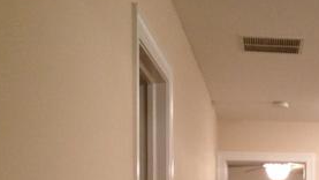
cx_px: 314
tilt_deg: -4.6
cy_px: 267
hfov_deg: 23.2
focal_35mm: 88
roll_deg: -0.6
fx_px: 745
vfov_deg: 13.0
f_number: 2.4
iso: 160
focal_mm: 4.28
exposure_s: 1/20
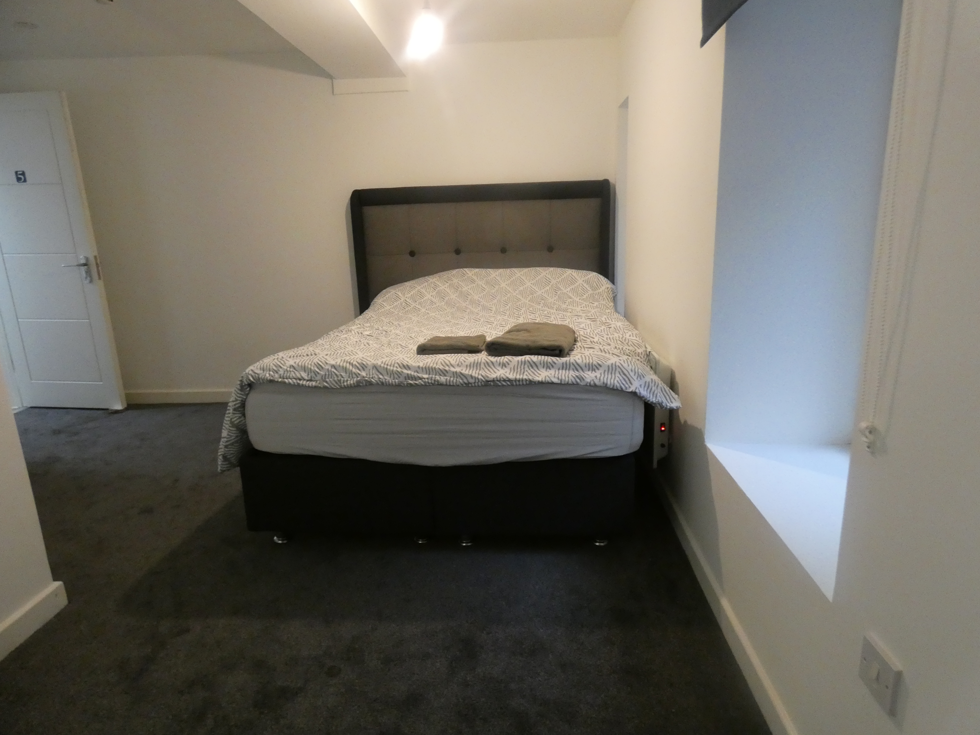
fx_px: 566
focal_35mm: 20
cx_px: 490
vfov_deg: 66.0
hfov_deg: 81.7
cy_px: 368
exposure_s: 1/60
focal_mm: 3.6
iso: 800
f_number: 2.8
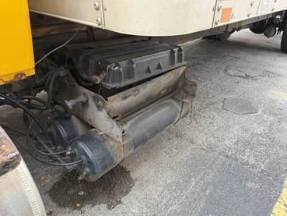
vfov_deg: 53.1
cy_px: 109
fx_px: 216
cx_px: 141
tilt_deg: -32.1
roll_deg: +1.2
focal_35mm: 26
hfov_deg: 67.3
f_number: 1.78
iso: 64
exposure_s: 1/139
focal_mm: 6.76
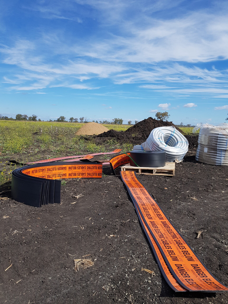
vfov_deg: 67.3
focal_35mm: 26
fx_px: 228
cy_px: 152
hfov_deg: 53.1
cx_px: 114
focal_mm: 4.2
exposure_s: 1/2416
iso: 40
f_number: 1.7
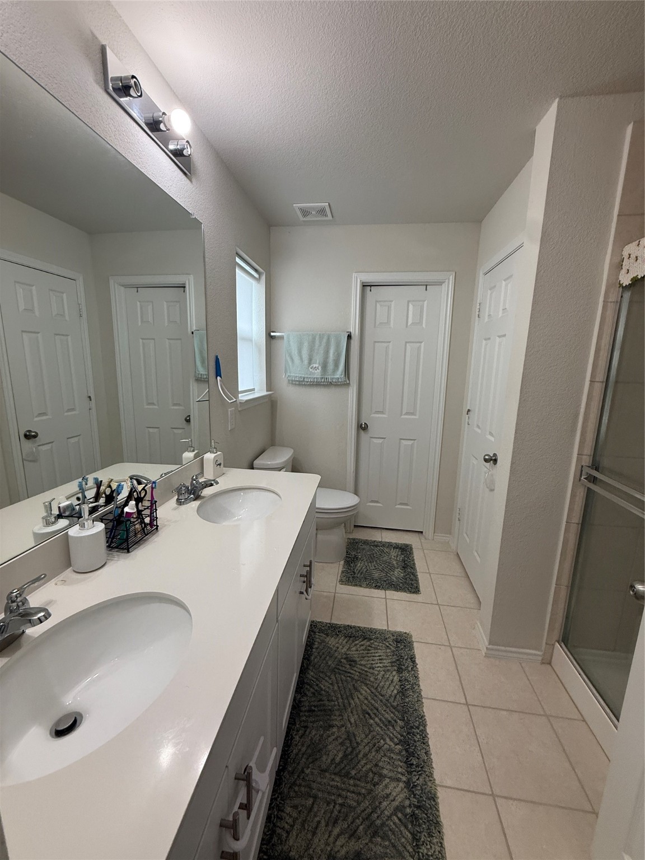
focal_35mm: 14
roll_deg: -1.5
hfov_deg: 85.7
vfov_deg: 102.1
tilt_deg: -10.7
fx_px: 348
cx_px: 322
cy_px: 430
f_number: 2.2
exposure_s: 1/120
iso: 160
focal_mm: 2.22
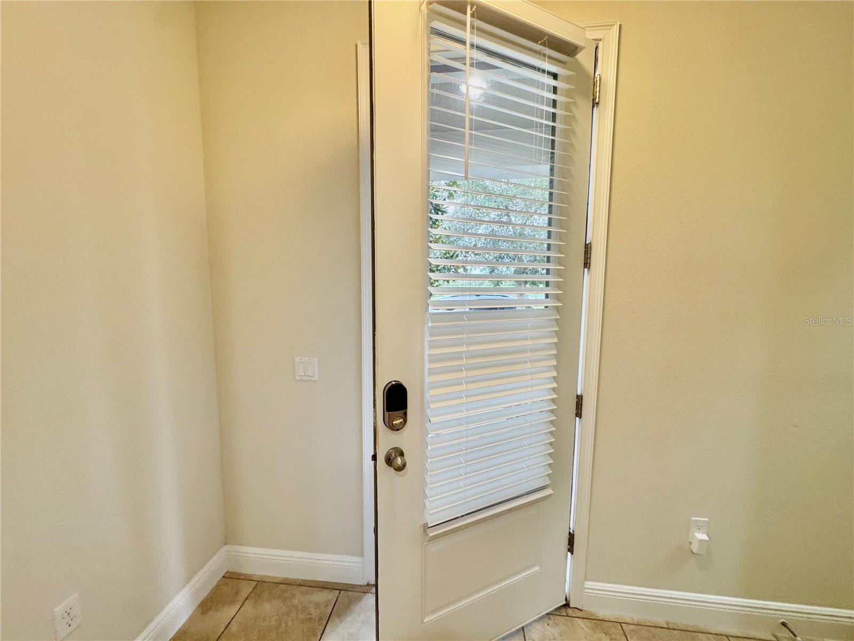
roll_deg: -0.4
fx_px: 345
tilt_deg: -1.5
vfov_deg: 85.7
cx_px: 427
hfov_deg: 102.1
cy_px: 320
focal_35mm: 14
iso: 200
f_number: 2.2
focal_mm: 2.22
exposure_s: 1/120
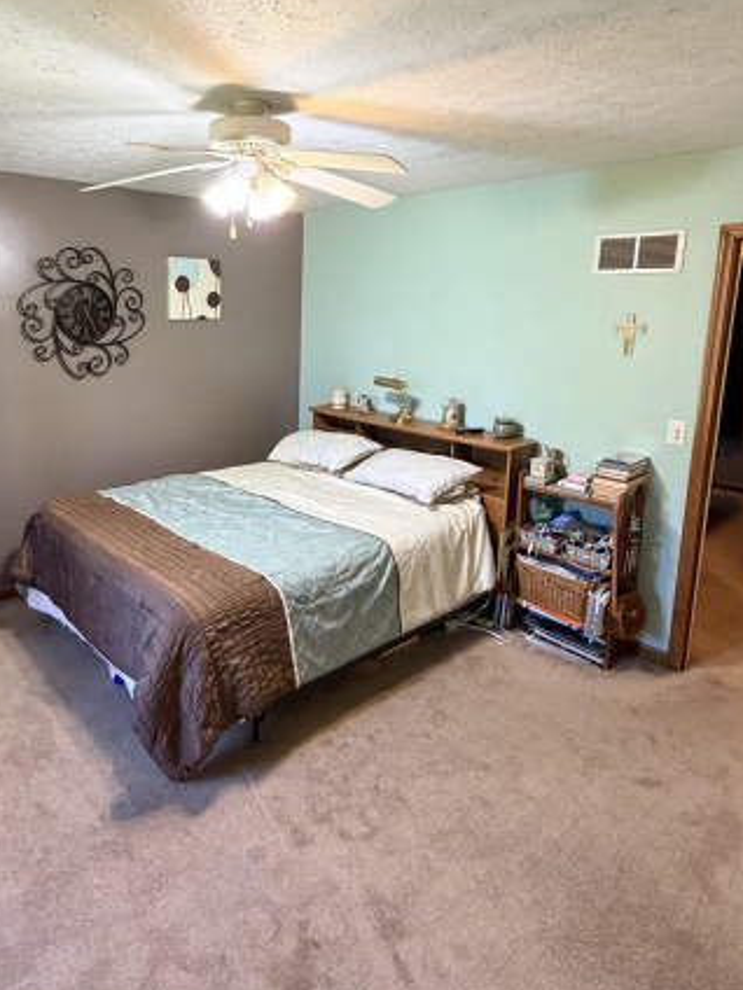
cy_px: 417
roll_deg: -1.3
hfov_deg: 60.1
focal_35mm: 22
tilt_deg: -8.6
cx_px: 266
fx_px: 630
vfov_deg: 75.9
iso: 400
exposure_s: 1/60
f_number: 2.2
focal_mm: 2.22
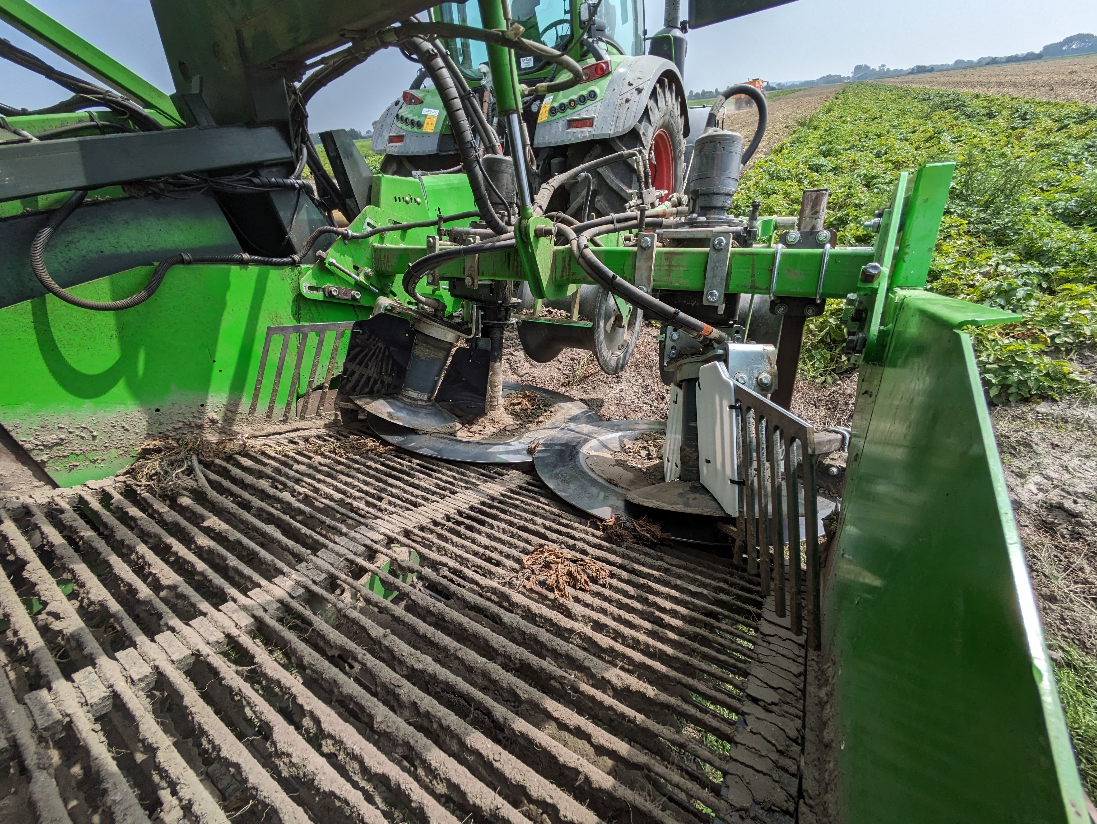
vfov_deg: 85.7
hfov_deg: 102.0
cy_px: 412
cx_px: 548
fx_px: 444
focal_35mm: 14
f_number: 2.2
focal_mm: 1.83
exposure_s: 1/1718
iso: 44
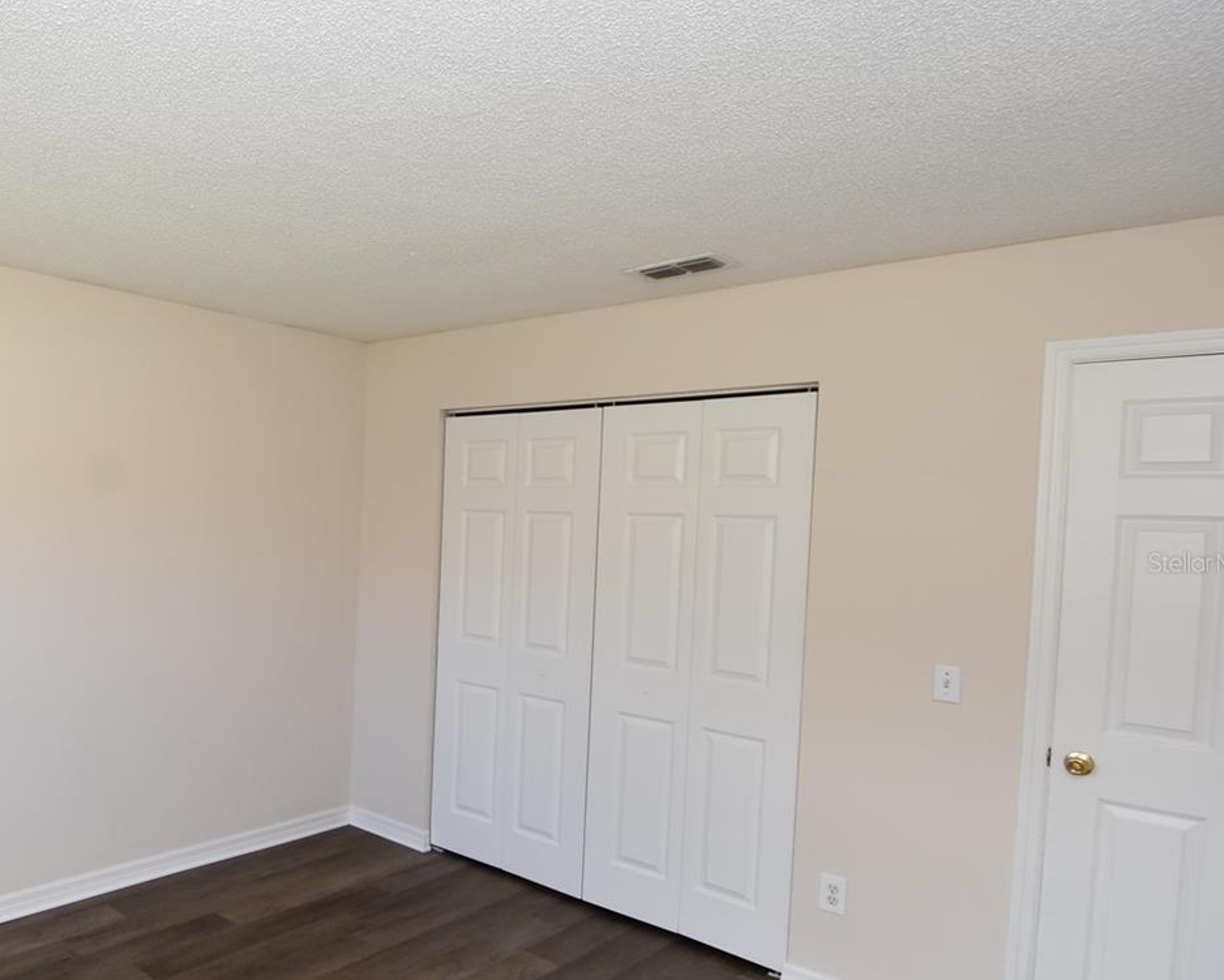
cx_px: 221
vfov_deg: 58.5
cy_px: 562
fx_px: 870
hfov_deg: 63.3
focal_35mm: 24
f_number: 4.5
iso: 200
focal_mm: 10
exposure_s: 1/80
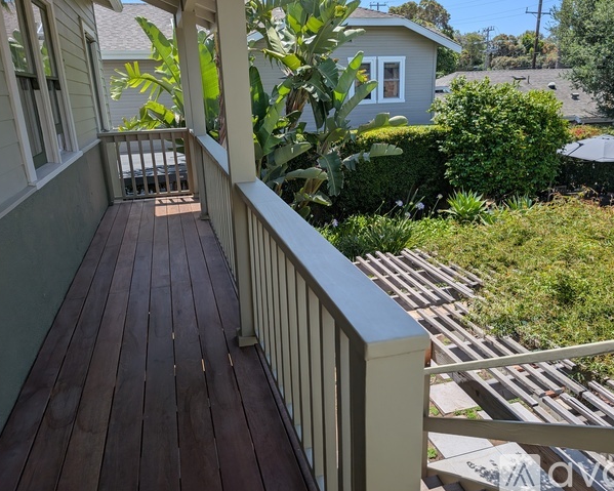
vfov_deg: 54.9
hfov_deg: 66.0
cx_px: 325
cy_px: 239
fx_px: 472
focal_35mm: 26
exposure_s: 1/849
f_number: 1.68
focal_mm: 6.9
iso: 19
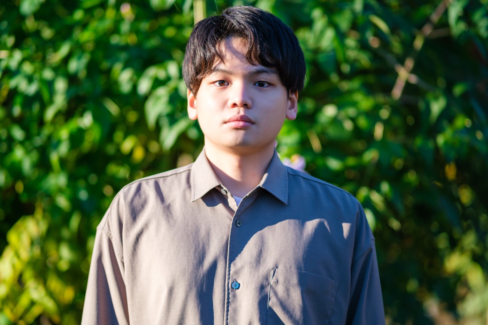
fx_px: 1735
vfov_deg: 10.7
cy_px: 162
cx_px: 244
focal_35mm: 128
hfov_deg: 16.0
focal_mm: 85
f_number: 1.8
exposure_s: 1/1600
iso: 160
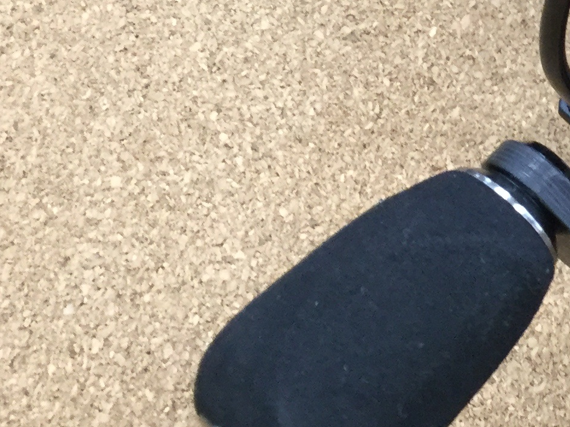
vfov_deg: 13.6
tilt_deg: -55.4
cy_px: -25
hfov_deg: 16.7
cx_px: 864
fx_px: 1761
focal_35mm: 107
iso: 80
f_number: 2.4
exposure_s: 1/30
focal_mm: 3.3
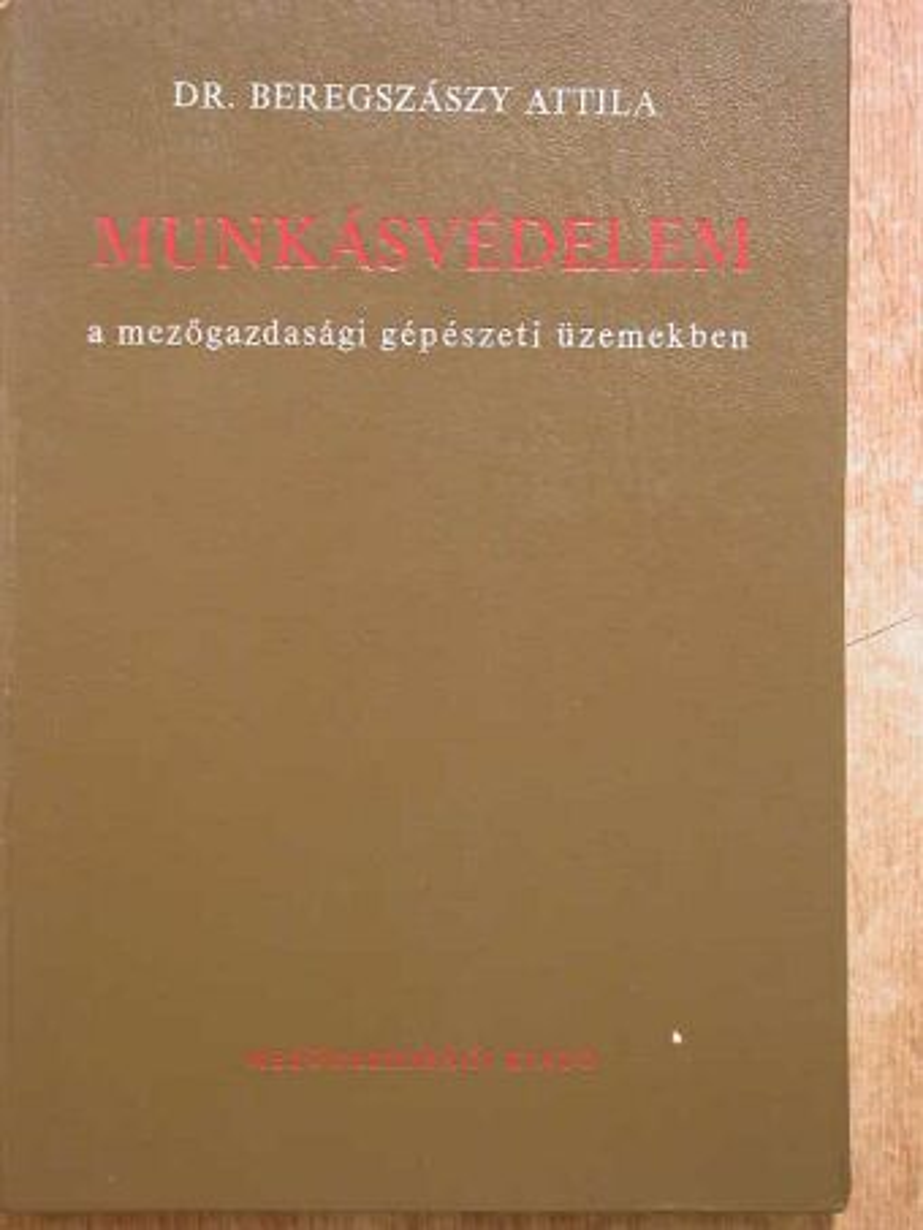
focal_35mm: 60
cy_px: 615
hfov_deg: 24.4
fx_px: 2132
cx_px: 462
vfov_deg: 32.2
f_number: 3.1
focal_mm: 12.4
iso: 100
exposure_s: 1/34
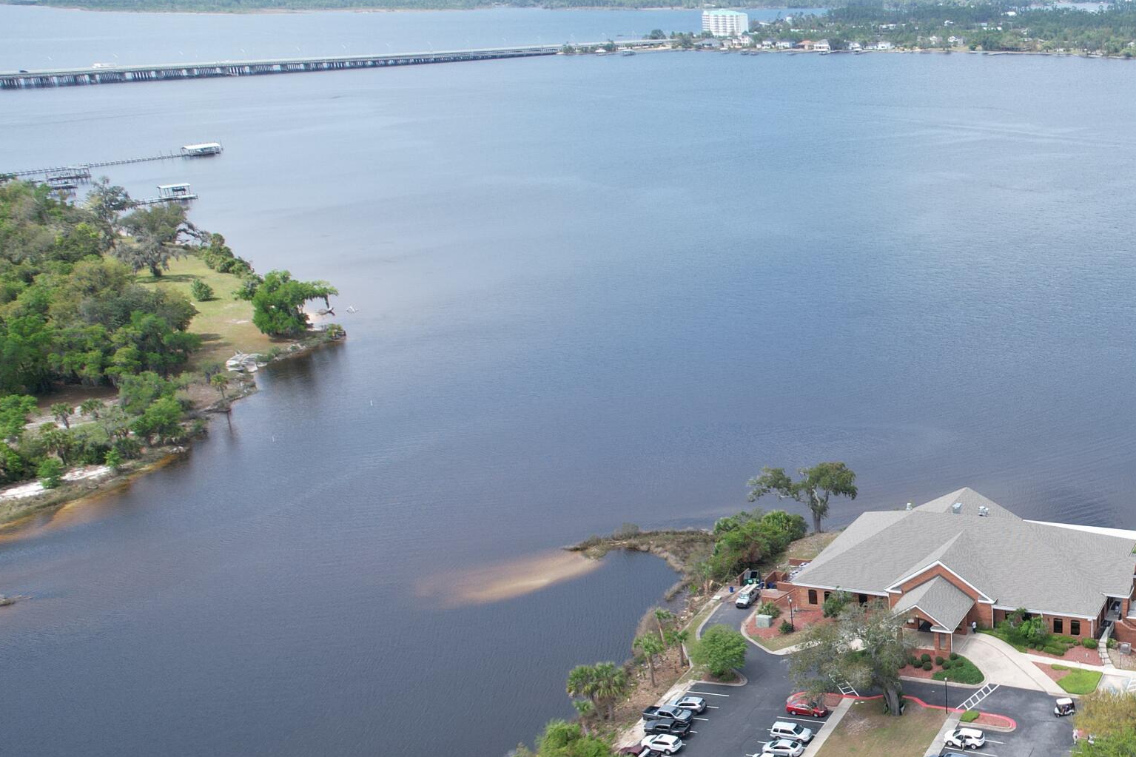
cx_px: 1081
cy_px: 509
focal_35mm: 43
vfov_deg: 30.9
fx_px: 1357
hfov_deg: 40.9
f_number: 2.8
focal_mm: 8.38
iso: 100
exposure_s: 1/1000
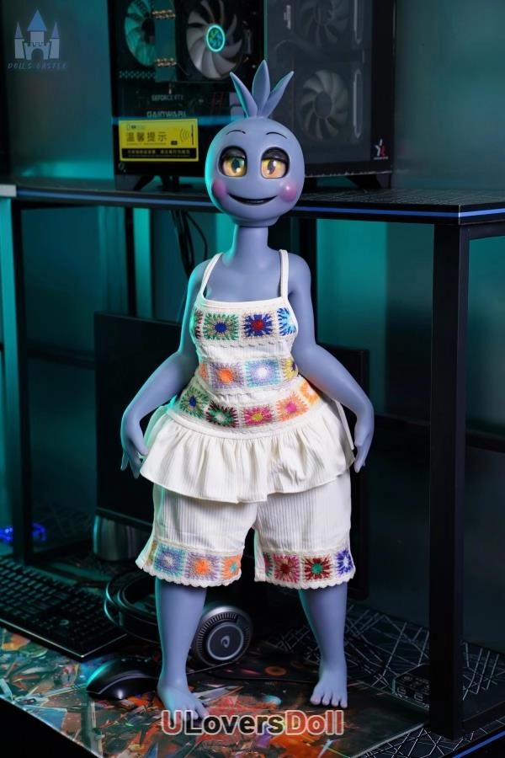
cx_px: 252
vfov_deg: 32.4
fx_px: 1304
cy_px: 379
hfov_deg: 21.9
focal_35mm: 62
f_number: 5
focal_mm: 62
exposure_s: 1/50
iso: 400
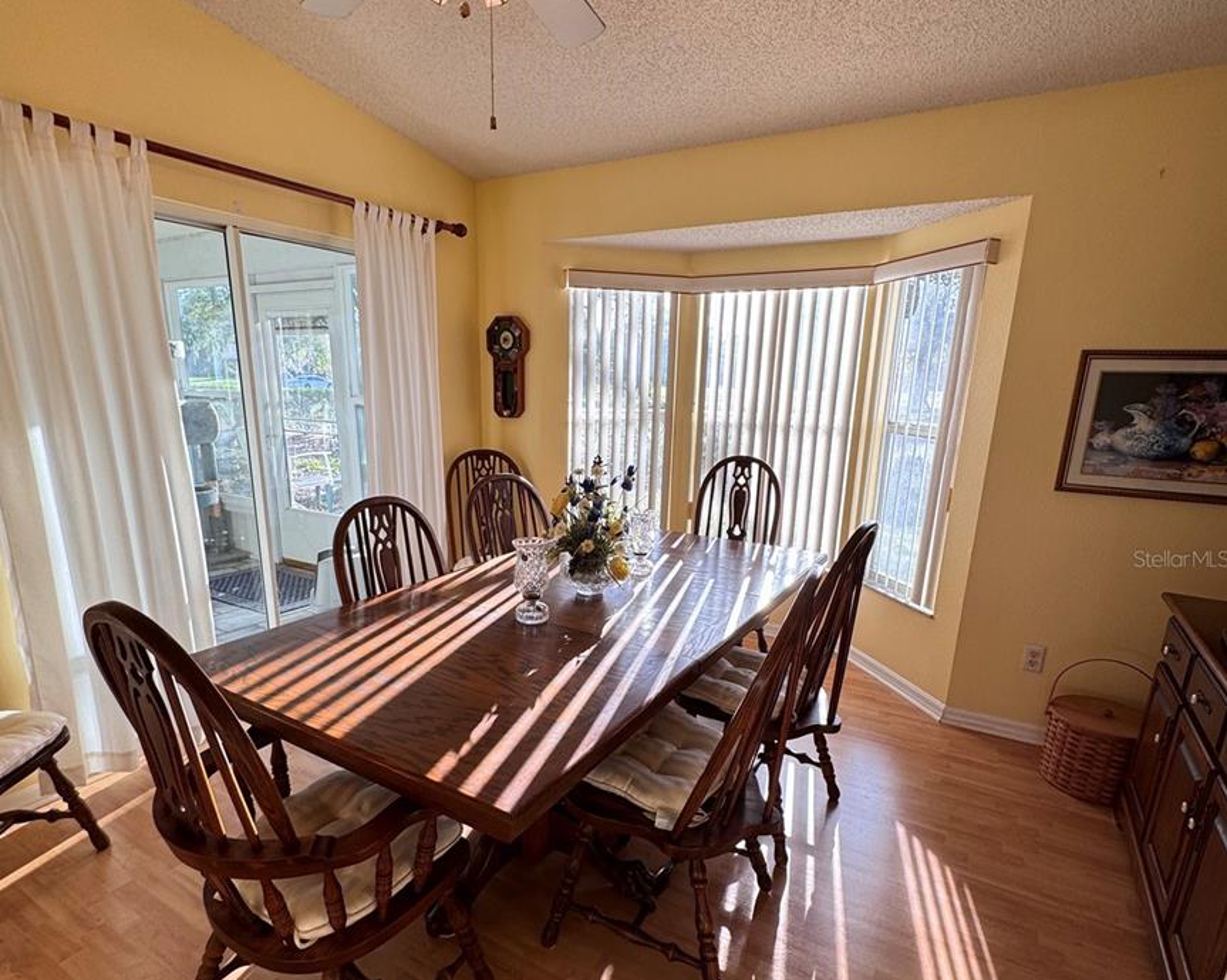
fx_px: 690
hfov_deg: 83.3
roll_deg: -1.4
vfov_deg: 70.5
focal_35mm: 19
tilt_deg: -14.8
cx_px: 594
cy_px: 558
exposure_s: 1/120
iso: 64
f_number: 2.2
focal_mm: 2.22
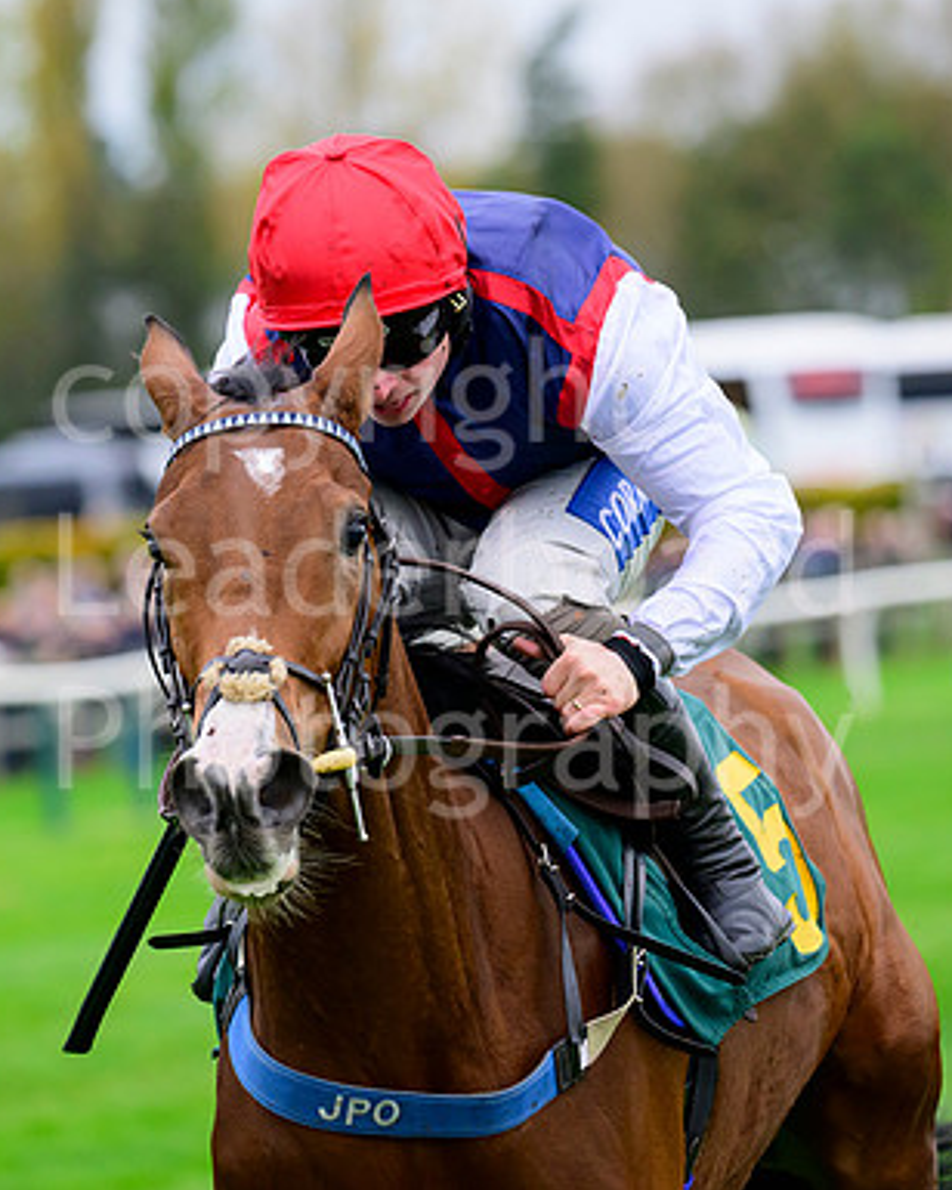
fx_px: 11094
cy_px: 594
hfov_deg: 4.9
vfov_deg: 6.1
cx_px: 449
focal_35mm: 315
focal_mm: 220
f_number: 5
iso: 2500
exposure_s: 1/1250
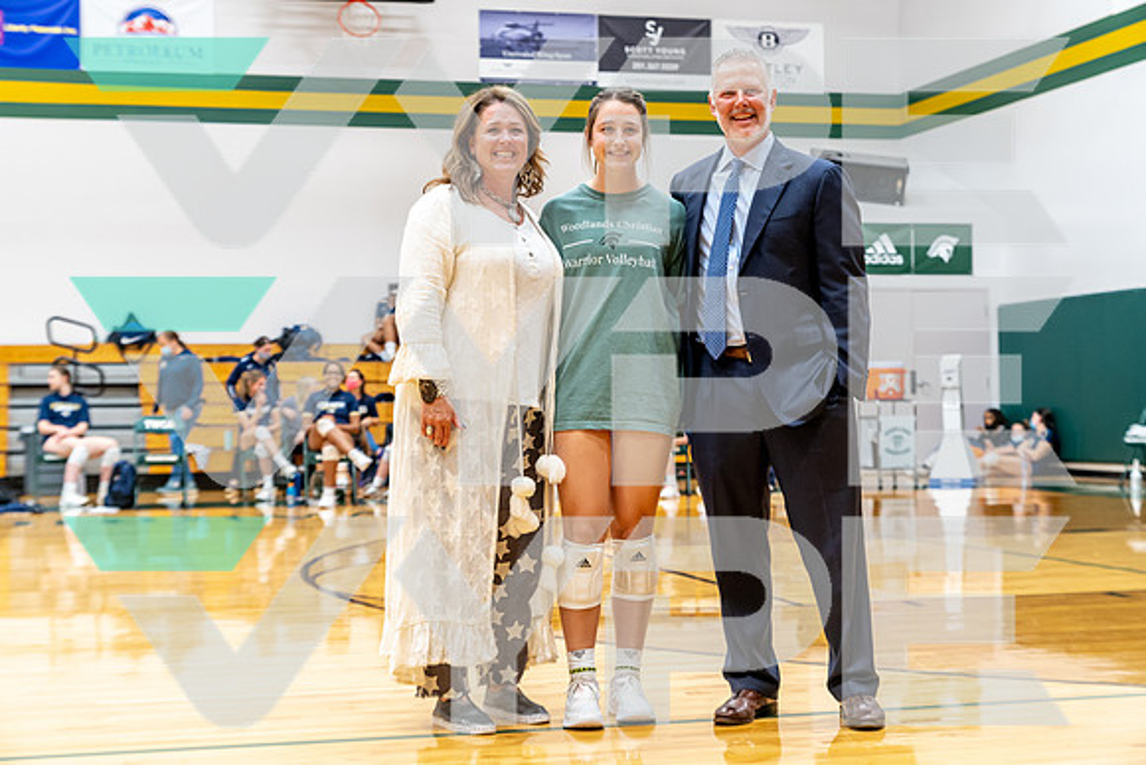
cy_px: 382
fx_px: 1899
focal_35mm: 60
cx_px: 573
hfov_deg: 33.6
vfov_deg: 22.8
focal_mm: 59
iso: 2500
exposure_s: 1/125
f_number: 3.5
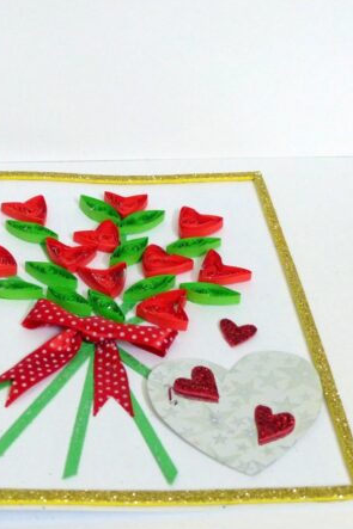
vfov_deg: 29.3
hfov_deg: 19.7
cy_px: 266
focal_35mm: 69
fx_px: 1016
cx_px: 138
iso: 400
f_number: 2.8
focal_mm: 8.7
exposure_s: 1/25
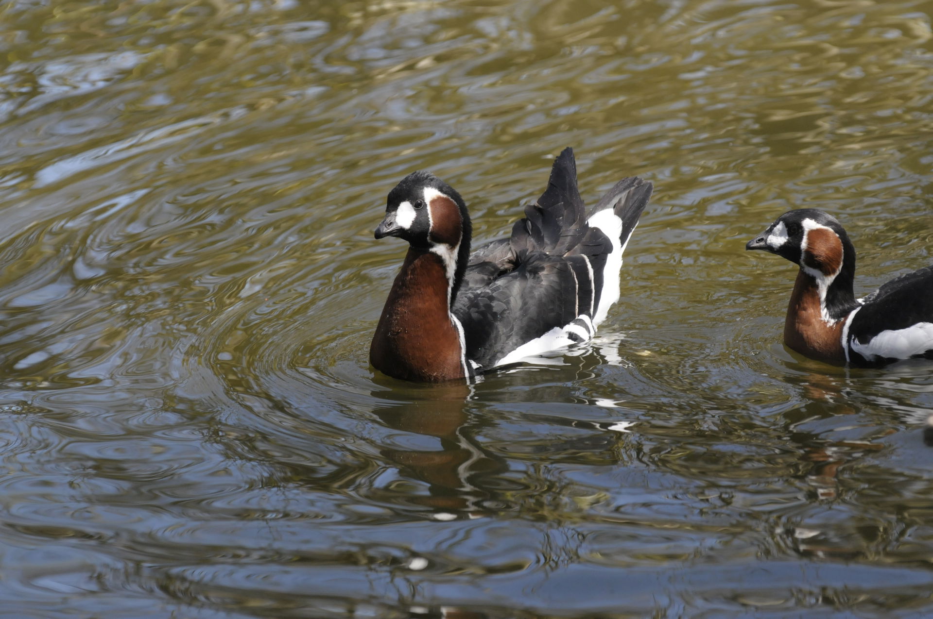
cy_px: 310
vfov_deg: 4.6
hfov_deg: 6.9
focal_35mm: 300
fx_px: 7765
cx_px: 466
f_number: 5
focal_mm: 200
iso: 1000
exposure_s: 1/1600
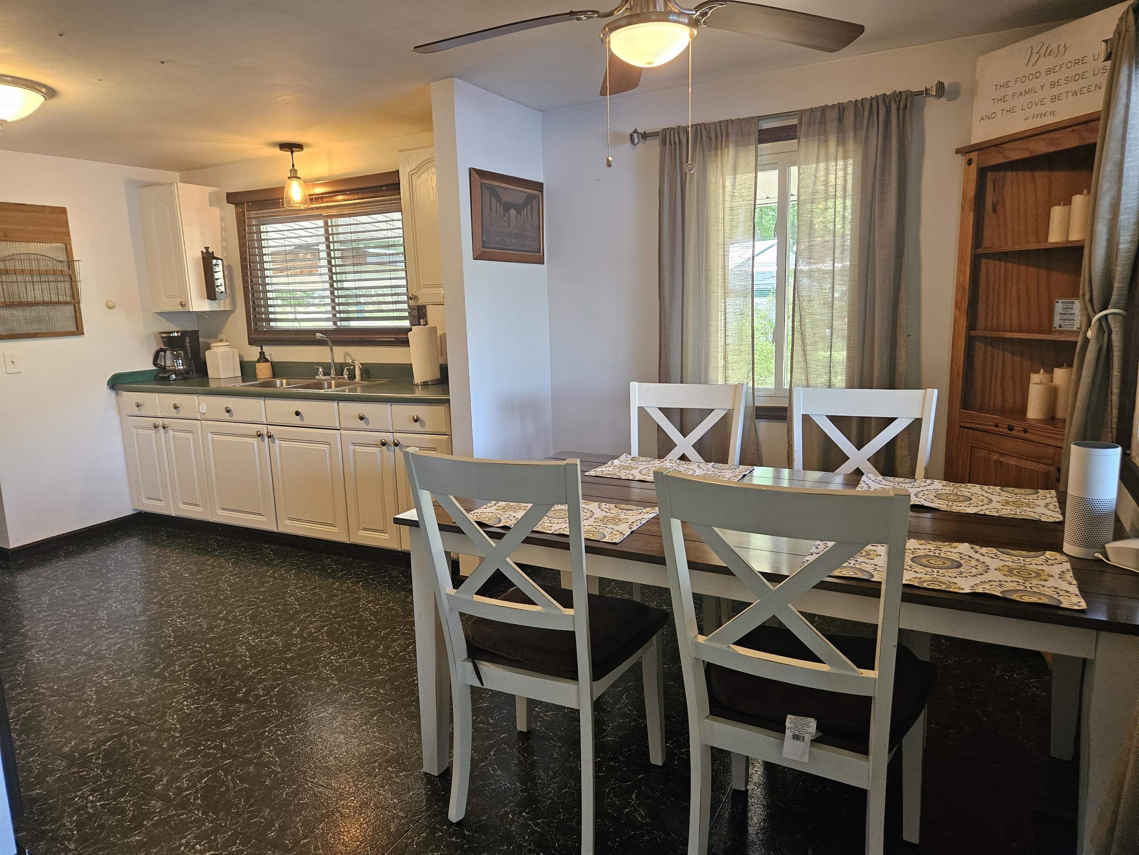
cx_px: 570
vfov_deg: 58.9
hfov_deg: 73.9
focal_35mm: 23
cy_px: 428
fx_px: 757
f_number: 1.8
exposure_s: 1/120
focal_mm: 5.4
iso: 400
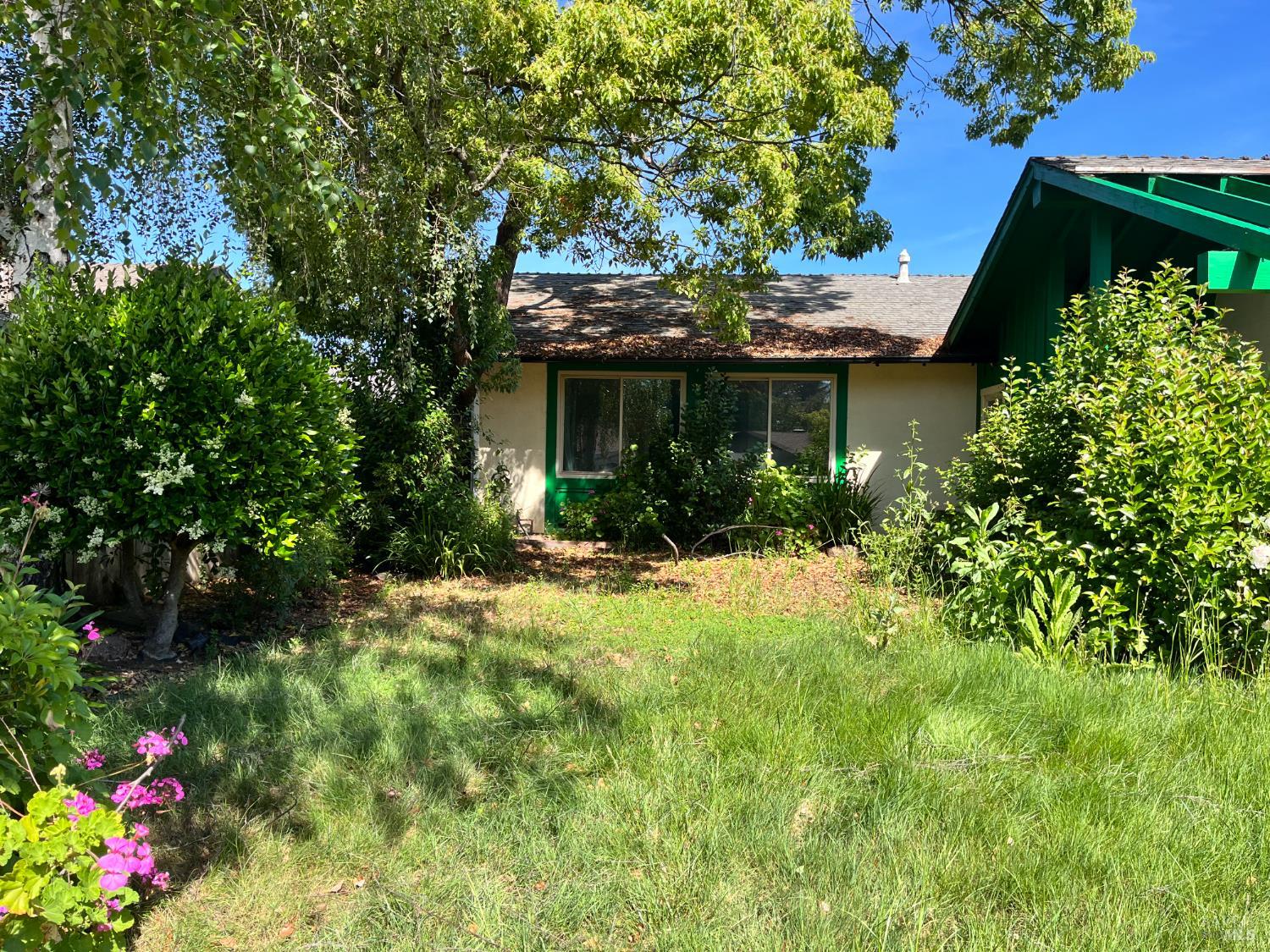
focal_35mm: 26
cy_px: 476
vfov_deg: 53.1
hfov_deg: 67.3
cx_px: 635
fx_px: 954
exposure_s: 1/951
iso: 50
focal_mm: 5.1
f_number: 1.6
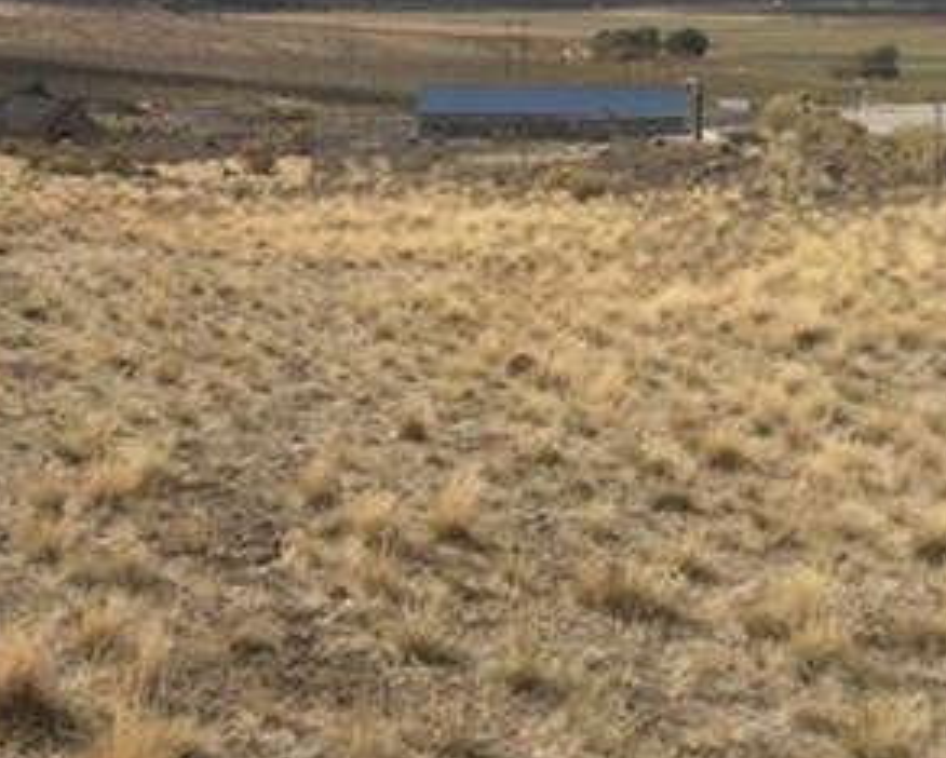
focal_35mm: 62
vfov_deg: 24.3
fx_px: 1737
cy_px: 168
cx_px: 428
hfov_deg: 30.4
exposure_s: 1/3968
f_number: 2.2
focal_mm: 4.15
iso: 32
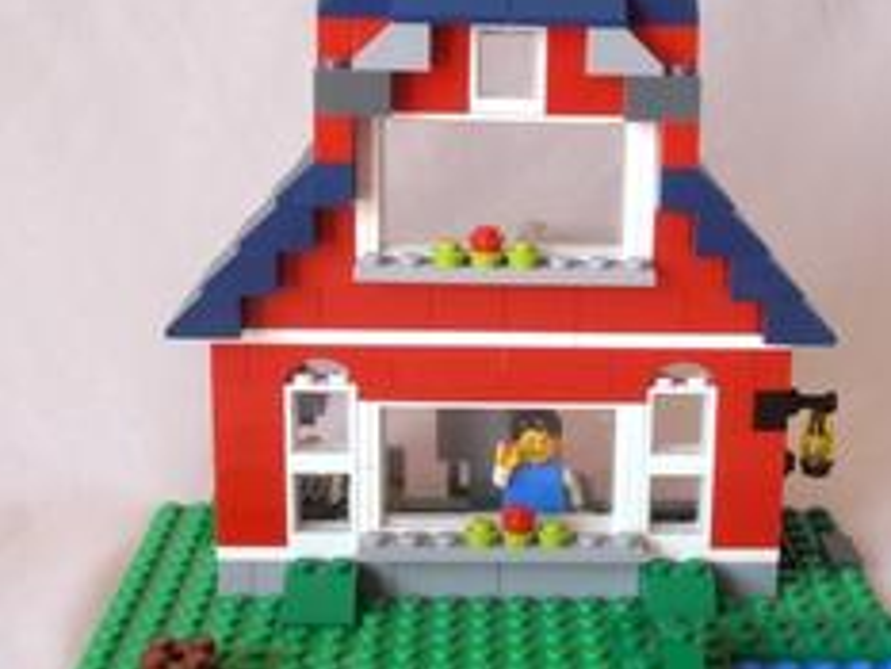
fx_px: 1751
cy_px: 313
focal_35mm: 68
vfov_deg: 21.6
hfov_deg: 28.4
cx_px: 562
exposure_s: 1/30
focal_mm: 7.87
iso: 125
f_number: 4.2
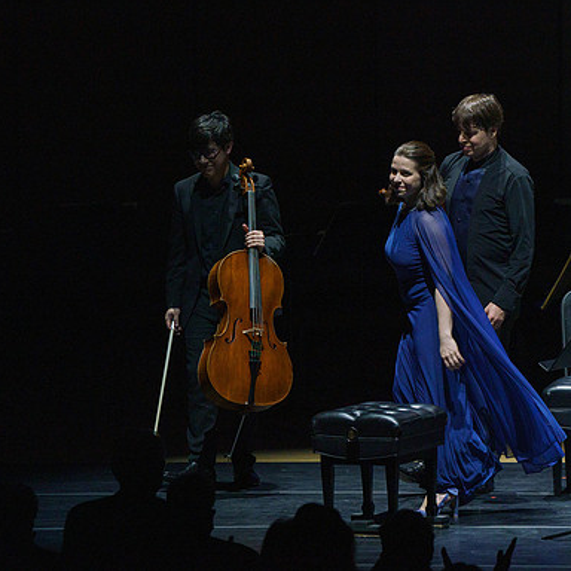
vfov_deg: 4.8
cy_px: 285
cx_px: 235
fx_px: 6756
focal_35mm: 362
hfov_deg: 4.8
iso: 3200
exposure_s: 1/320
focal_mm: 282
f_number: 8
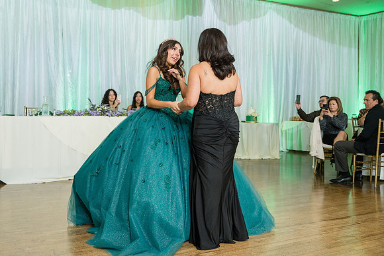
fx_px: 420
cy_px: 114
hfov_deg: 49.1
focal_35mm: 39
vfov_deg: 33.9
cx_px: 179
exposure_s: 1/250
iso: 1000
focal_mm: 35.4
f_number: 2.8
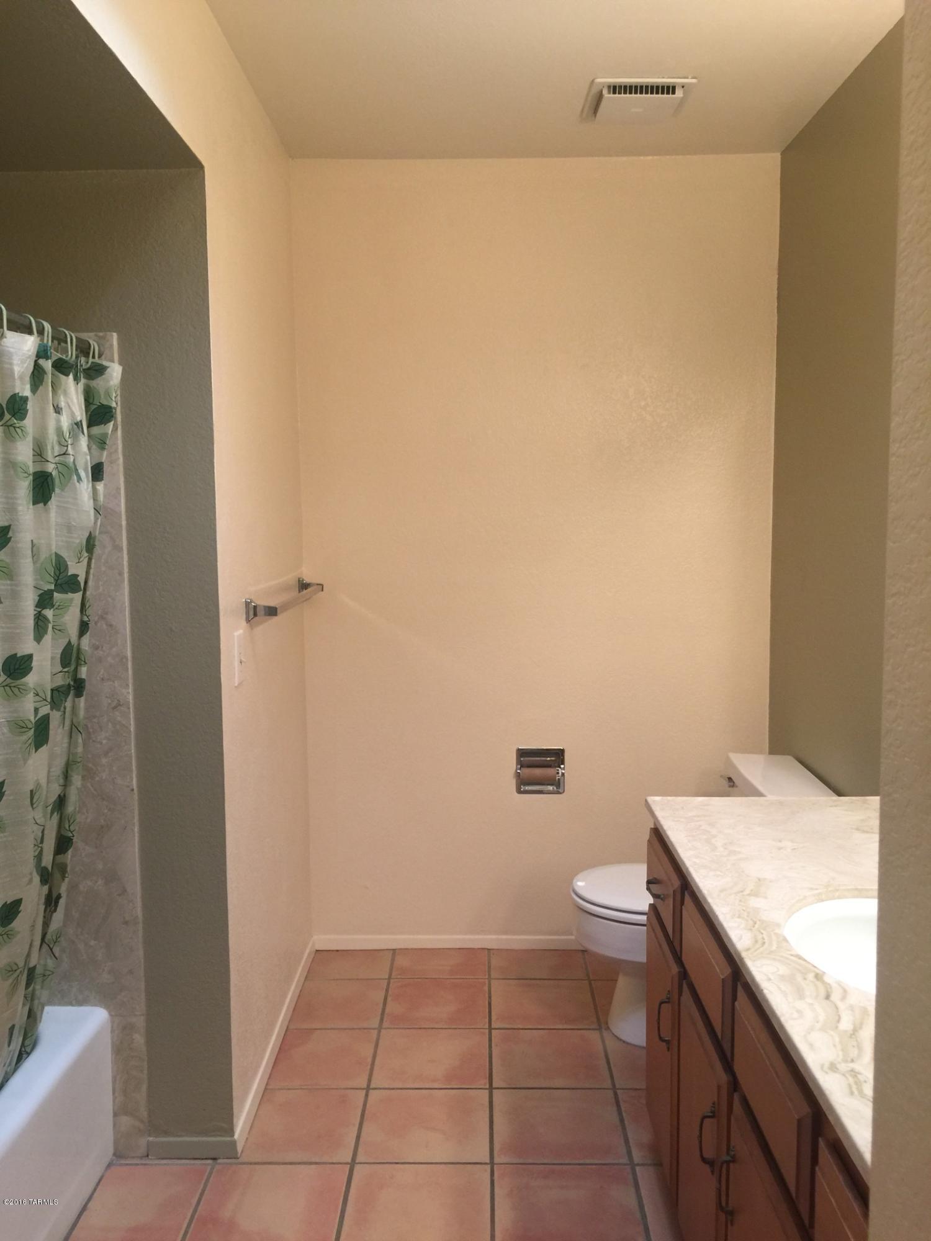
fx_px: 1040
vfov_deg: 61.7
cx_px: 466
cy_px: 620
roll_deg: +0.7
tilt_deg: -5.5
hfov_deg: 48.2
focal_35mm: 29
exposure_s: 1/15
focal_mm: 4.15
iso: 40
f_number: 2.2
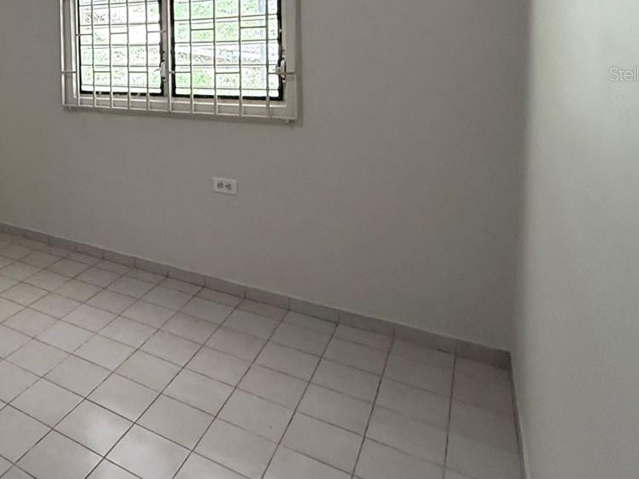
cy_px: 74
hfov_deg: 49.4
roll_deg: +4.0
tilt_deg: -4.2
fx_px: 554
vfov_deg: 43.8
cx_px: 6
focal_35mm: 30
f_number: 2.2
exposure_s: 1/120
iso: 250
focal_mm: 2.22
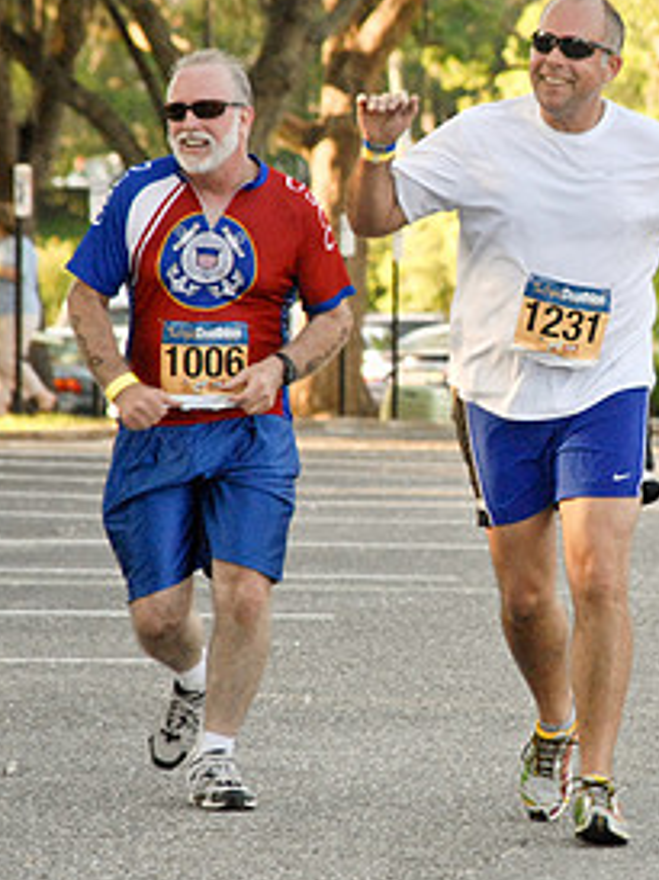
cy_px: 340
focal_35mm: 382
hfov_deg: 3.9
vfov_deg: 5.2
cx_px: 649
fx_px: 9712
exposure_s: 1/320
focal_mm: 125
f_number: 5.6
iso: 800
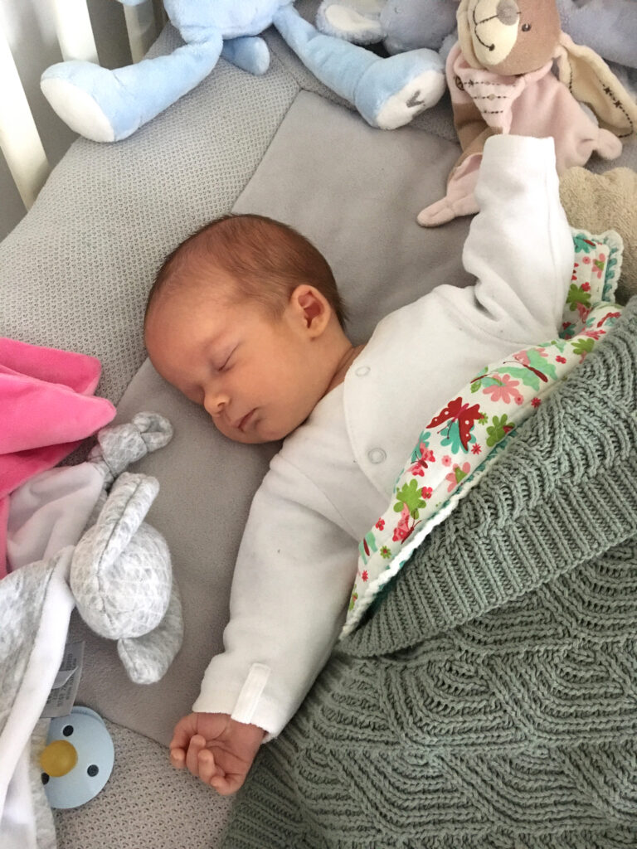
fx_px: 712
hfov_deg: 48.2
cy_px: 424
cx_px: 318
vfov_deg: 61.7
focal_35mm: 29
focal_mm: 4.15
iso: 250
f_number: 2.2
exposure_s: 1/17
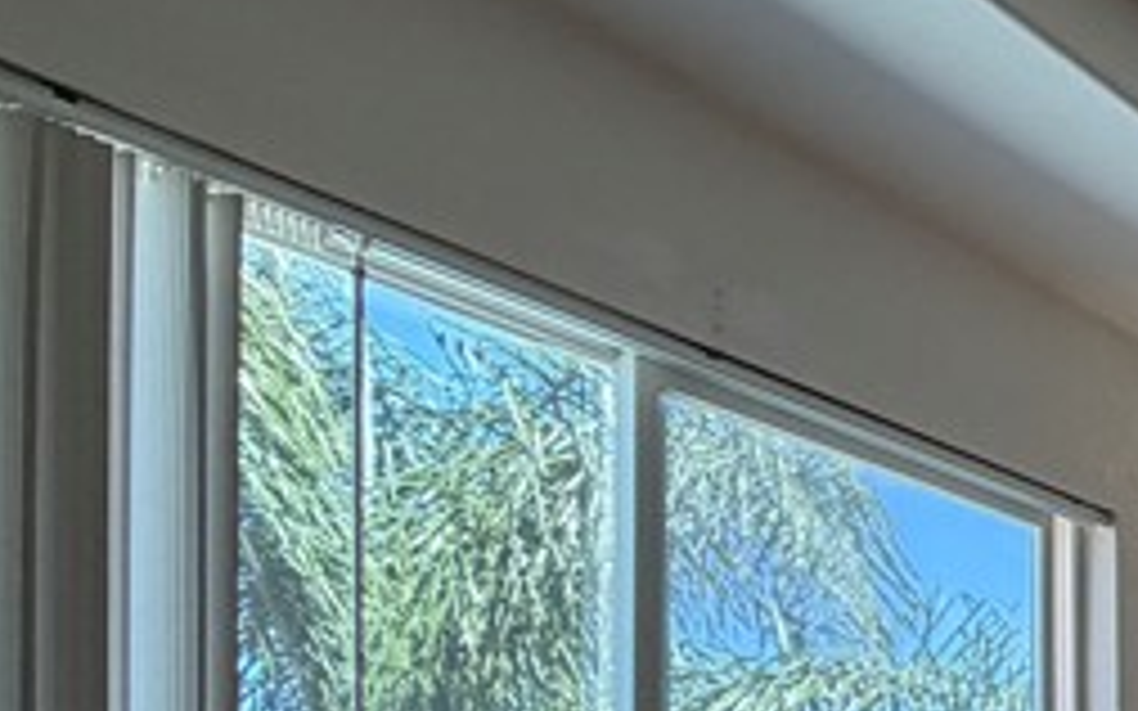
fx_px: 1860
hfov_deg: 20.6
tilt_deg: +1.5
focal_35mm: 60
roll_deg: +1.5
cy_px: 958
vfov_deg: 19.7
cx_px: 2146
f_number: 2.2
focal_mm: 2.22
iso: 80
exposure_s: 1/120
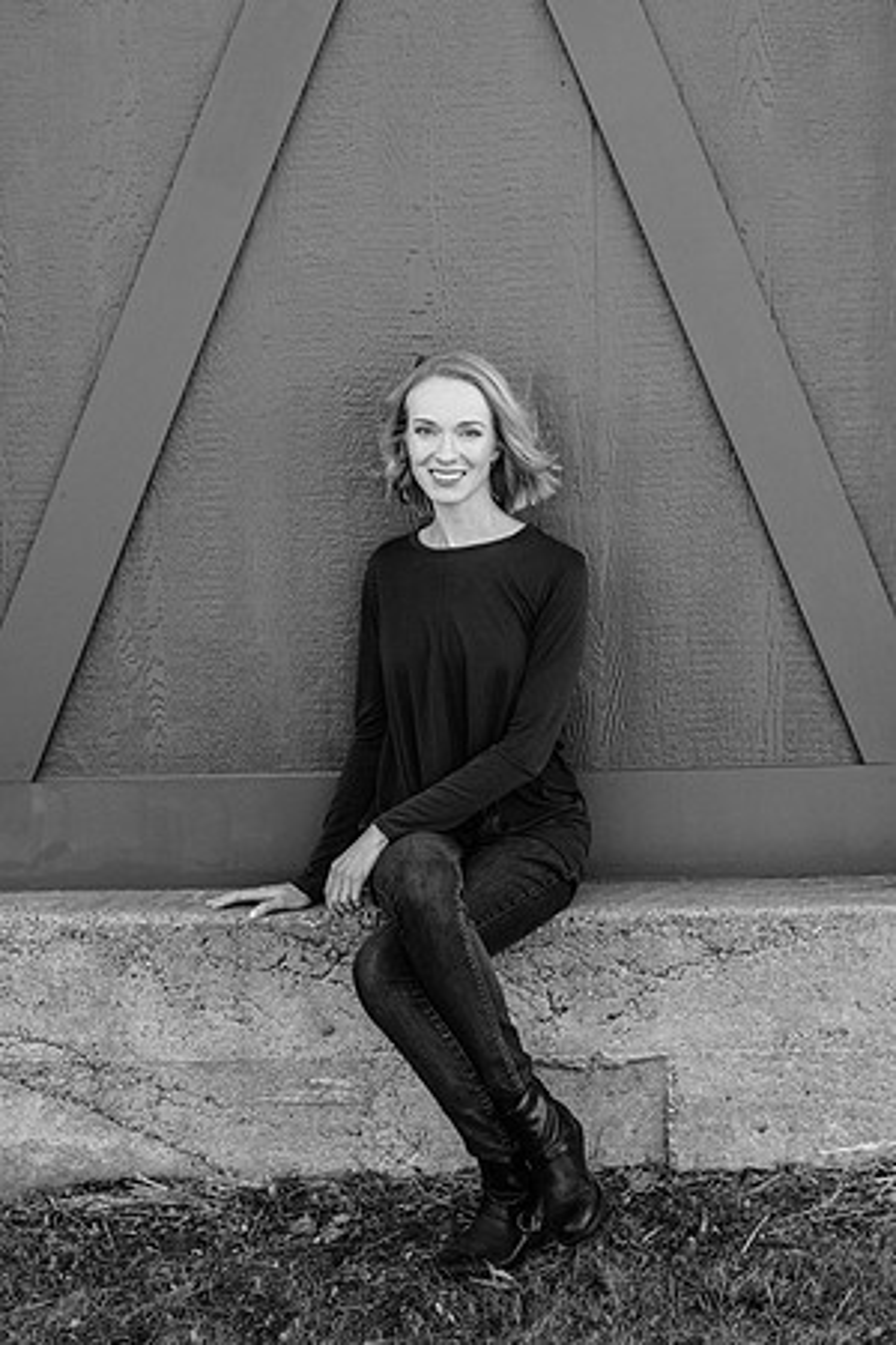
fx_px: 2165
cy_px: 672
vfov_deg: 34.5
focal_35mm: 58
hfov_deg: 23.4
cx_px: 448
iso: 125
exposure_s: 1/320
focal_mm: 58
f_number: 3.2
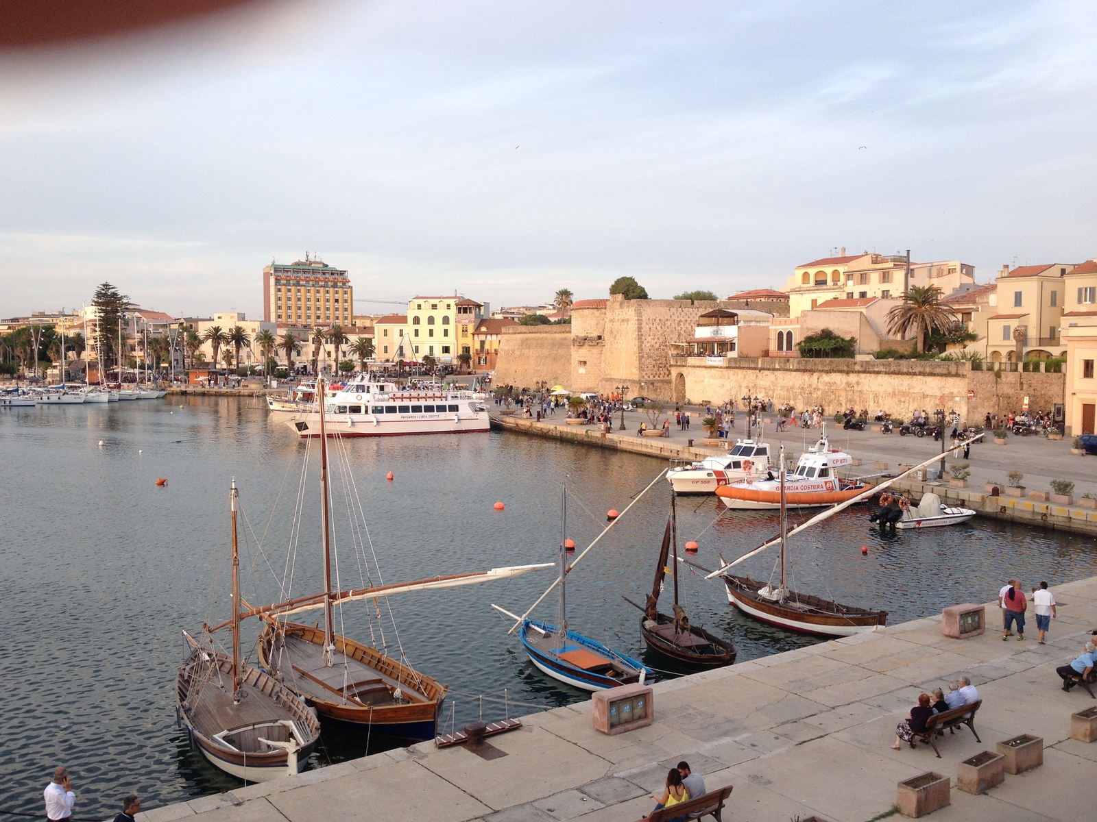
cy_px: 411
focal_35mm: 35
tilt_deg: -5.8
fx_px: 1109
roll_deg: +0.3
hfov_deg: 52.6
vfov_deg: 40.7
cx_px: 548
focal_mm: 4.28
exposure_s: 1/183
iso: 50
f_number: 2.4
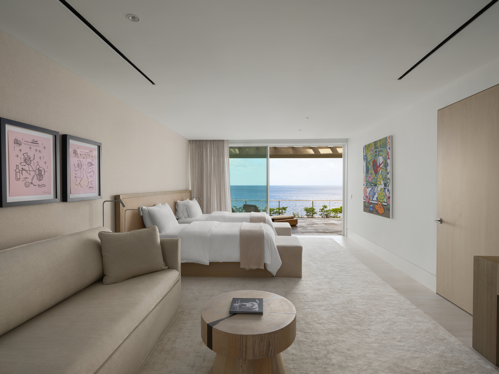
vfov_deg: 71.6
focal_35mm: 18
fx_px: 259
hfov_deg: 87.8
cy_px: 187
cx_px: 250
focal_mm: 23
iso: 200
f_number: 11
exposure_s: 1/8
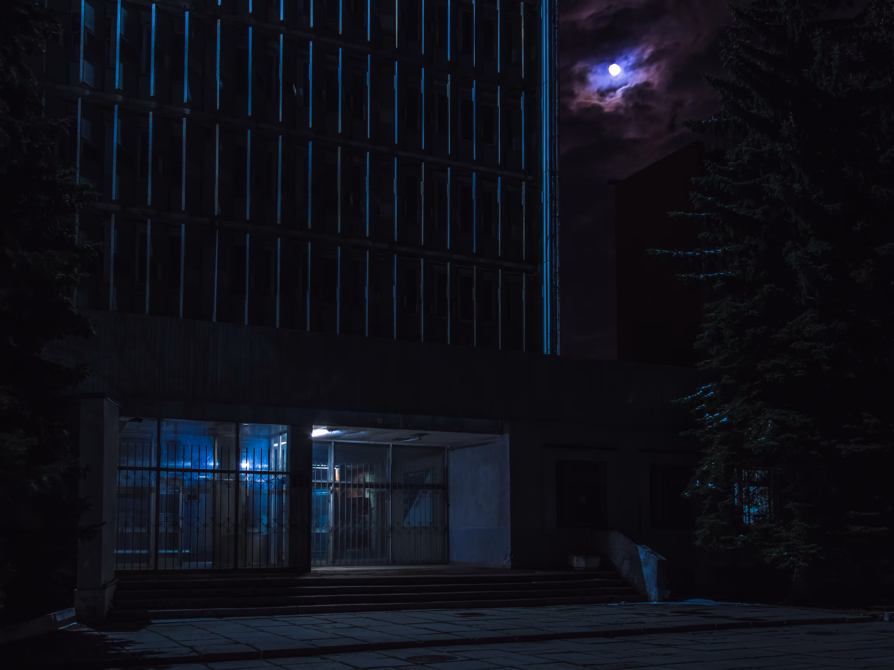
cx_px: 447
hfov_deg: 54.0
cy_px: 335
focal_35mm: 34
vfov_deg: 41.8
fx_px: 878
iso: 200
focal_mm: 17
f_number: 5.6
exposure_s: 2
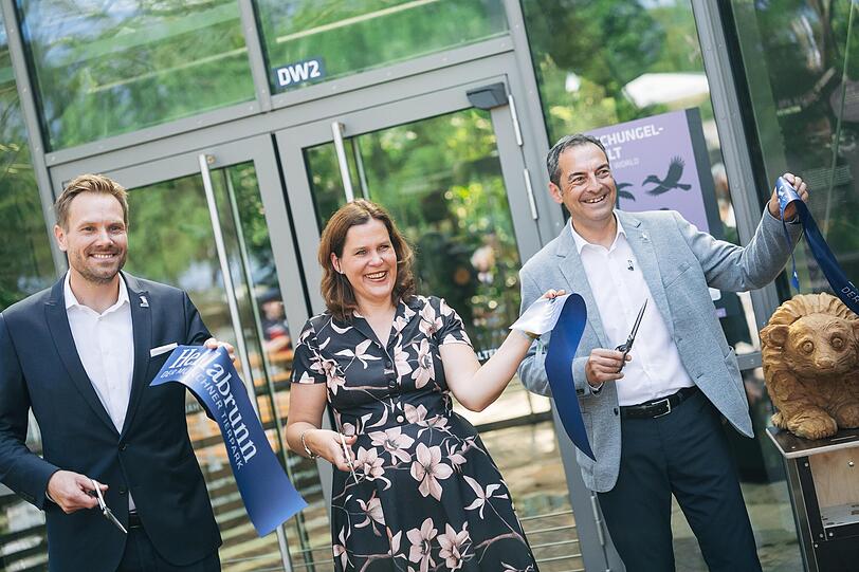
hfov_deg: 39.6
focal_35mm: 50
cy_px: 286
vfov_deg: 27.0
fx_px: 1193
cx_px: 430
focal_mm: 50
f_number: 2
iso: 1250
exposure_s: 1/2000
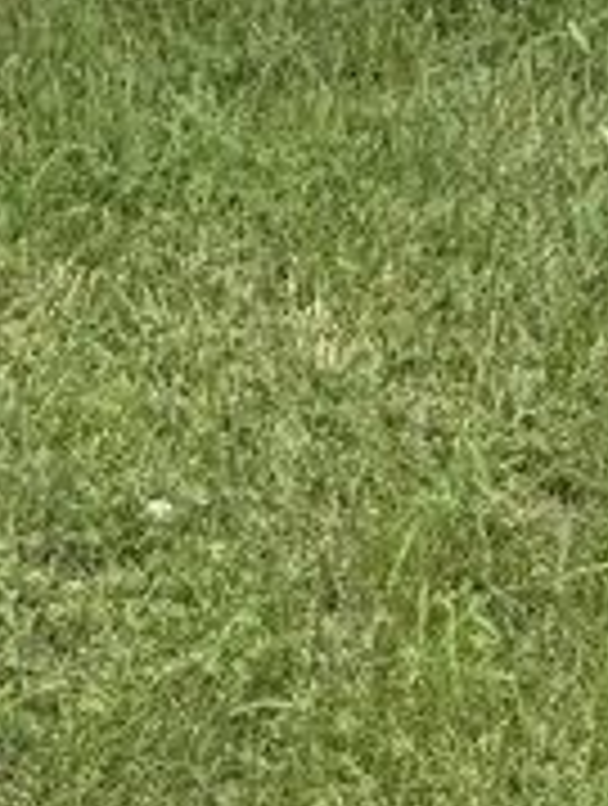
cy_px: -1779
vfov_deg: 7.8
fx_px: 4994
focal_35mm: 214
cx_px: -45
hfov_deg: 6.9
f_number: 1.78
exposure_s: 1/943
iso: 100
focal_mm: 6.76
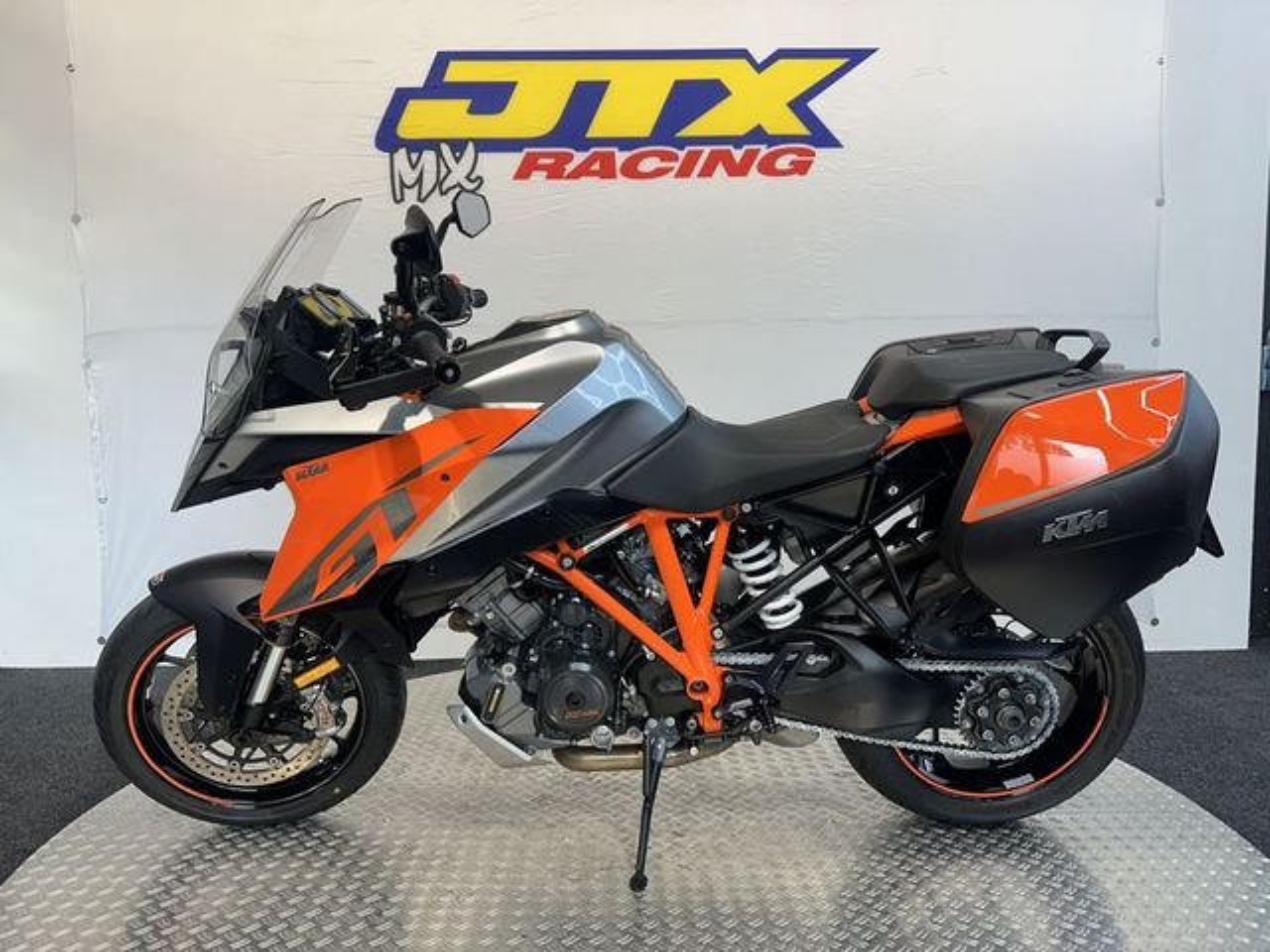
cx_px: 635
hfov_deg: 71.6
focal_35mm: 24
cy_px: 476
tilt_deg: -4.0
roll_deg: +0.2
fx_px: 881
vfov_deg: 56.8
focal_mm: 6.86
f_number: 1.78
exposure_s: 1/100
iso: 64
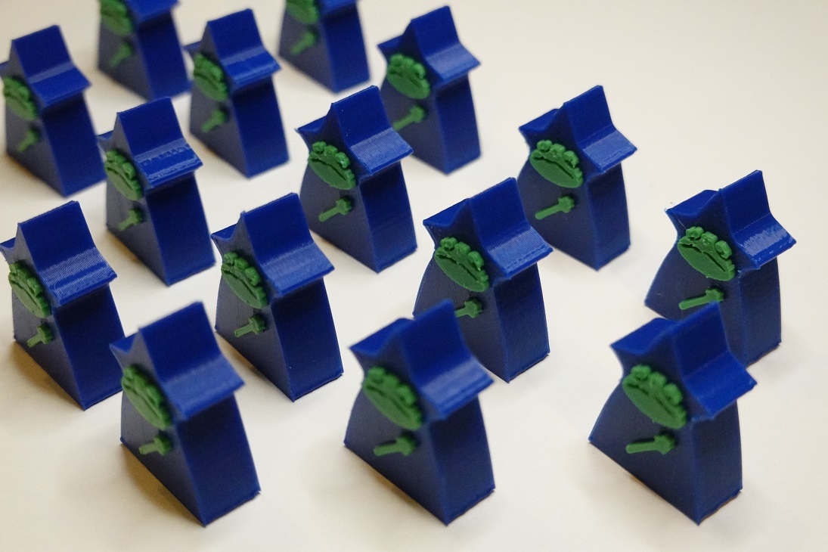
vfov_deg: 23.4
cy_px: 276
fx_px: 1334
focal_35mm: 58
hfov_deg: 34.5
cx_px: 414
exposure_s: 1/1000
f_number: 4
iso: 4000
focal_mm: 21.56
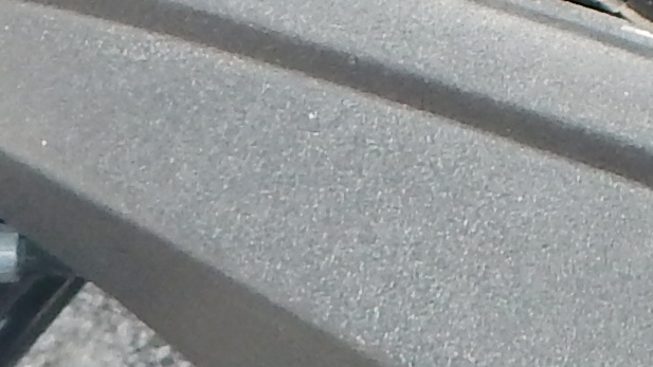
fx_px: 3099
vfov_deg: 6.2
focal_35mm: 179
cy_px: -731
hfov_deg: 11.9
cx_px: 661
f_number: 3
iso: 125
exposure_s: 1/400
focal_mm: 4
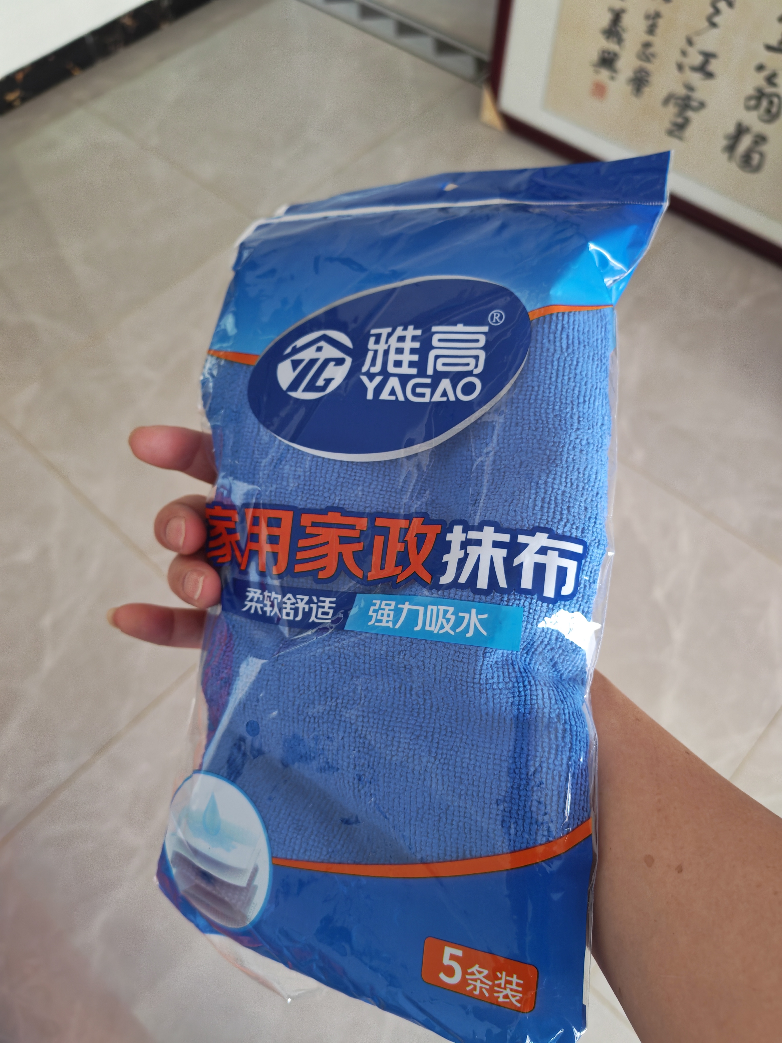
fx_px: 813
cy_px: 522
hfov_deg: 51.4
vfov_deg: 65.3
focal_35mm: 27
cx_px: 391
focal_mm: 6.12
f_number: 1.9
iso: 800
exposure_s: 1/50
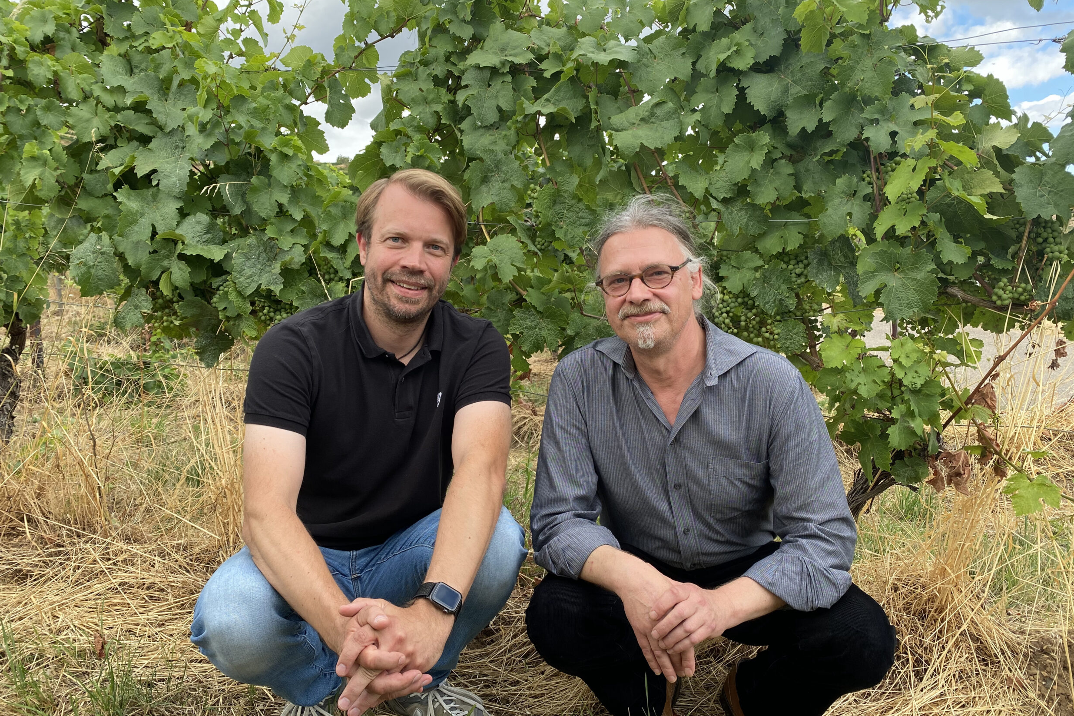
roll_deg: +2.2
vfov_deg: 46.4
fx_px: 835
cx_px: 519
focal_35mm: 28
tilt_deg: -3.2
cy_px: 356
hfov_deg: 65.5
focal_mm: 4.25
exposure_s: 1/350
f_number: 1.8
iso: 32
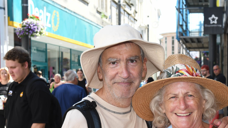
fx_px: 490
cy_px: 102
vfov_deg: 14.8
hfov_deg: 26.1
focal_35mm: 81
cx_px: 140
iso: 500
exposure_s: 1/250
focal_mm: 38
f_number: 6.3
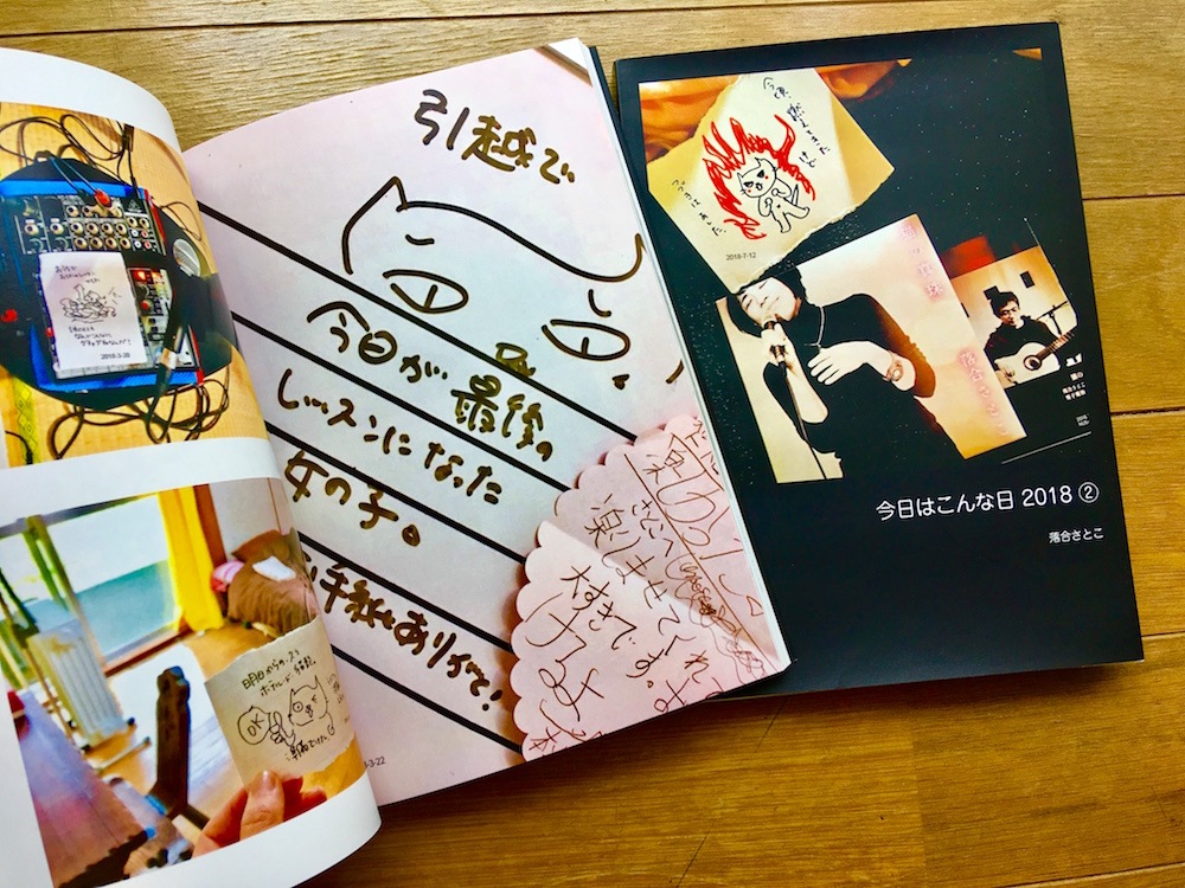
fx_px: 993
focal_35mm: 29
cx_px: 592
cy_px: 444
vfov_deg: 48.2
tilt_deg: -81.2
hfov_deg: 61.7
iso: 25
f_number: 2.2
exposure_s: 1/120
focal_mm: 4.15
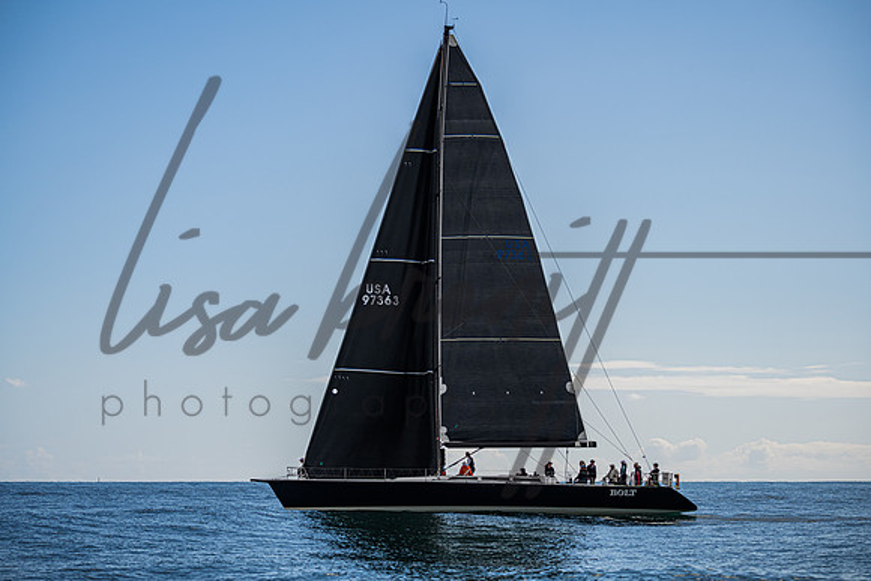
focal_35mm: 112
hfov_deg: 18.3
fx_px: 2700
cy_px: 290
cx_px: 436
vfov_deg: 12.3
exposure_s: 1/2500
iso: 400
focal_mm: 110
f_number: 5.6
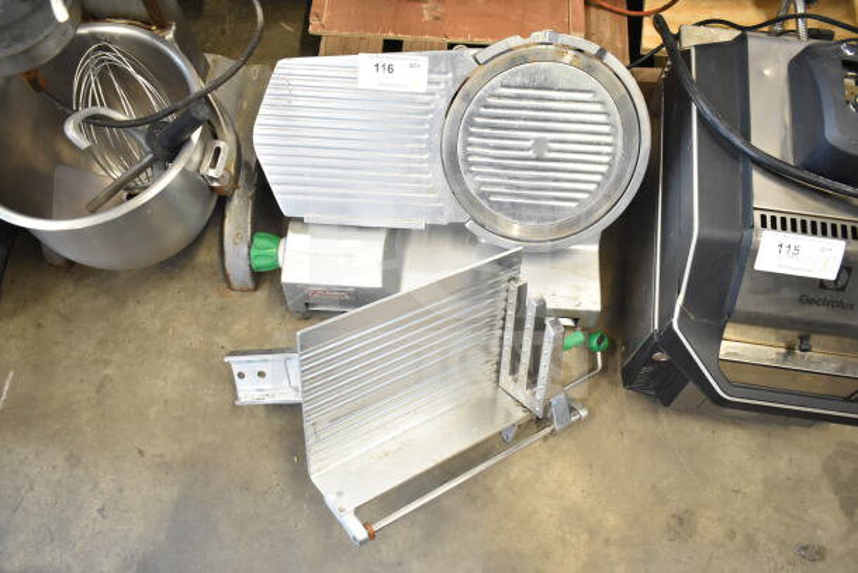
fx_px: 715
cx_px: 429
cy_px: 286
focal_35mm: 30
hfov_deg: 61.9
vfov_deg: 43.6
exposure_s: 1/40
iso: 1600
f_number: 3.8
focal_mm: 20
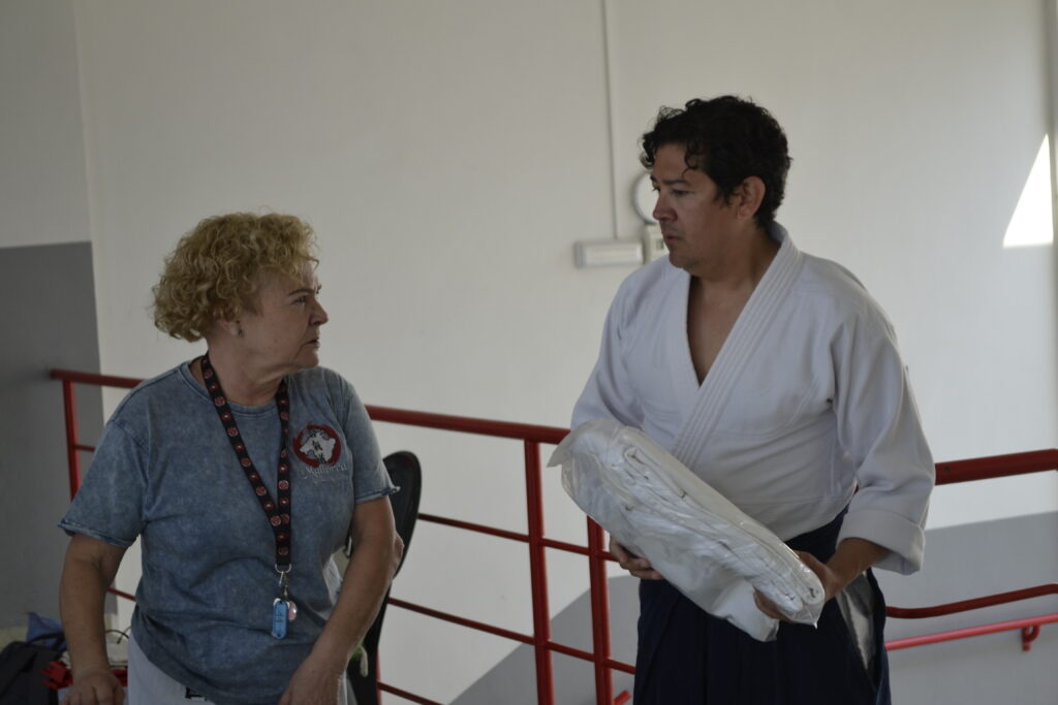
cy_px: 352
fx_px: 2425
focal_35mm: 82
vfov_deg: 16.6
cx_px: 529
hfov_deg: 24.6
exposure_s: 1/125
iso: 220
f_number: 5.6
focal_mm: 55
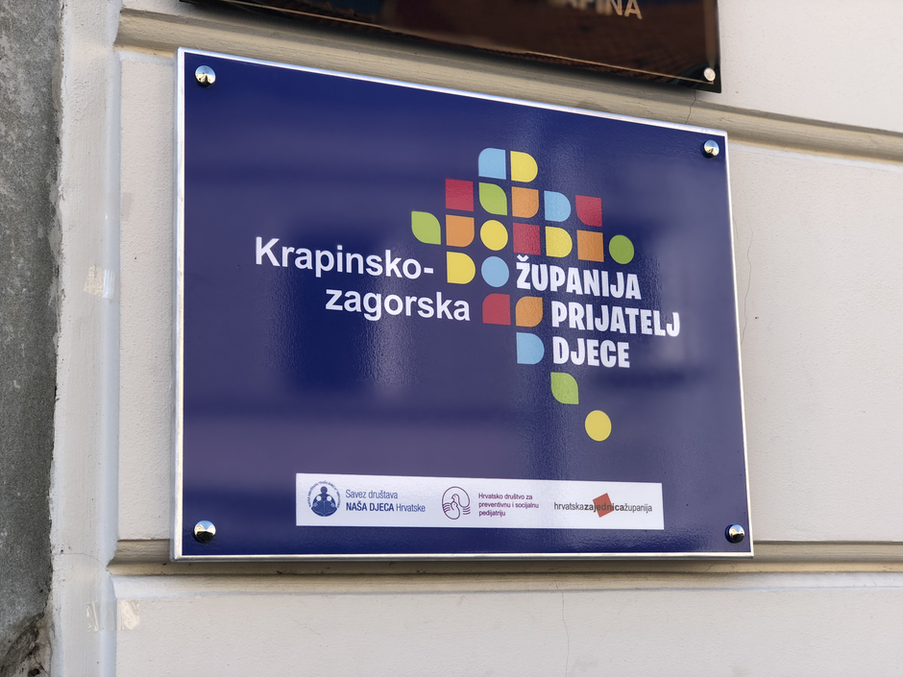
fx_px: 1487
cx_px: 452
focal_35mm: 57
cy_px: 338
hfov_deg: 33.8
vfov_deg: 25.7
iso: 20
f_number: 2.8
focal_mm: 6.6
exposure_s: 1/120
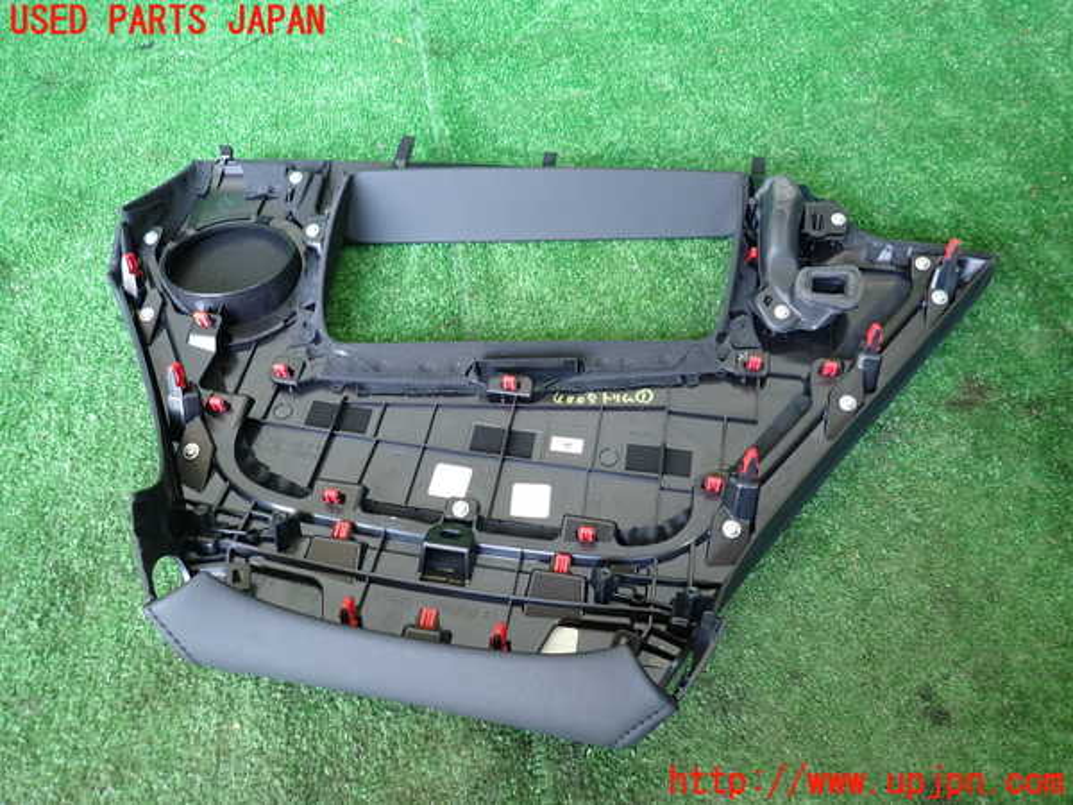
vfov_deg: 54.9
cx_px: 536
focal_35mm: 25
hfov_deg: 69.4
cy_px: 402
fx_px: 775
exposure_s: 1/30
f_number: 2
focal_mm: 4.5
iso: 200
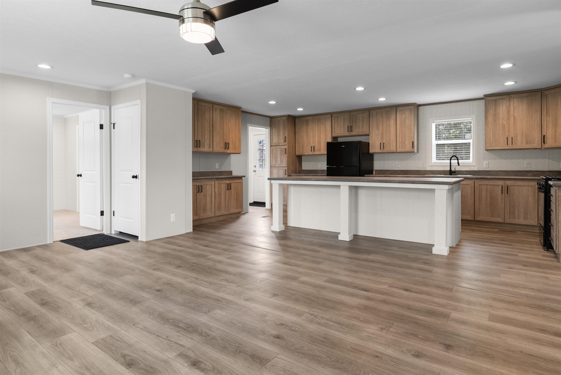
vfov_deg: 62.0
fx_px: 312
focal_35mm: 20
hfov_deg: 84.0
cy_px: 188
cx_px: 280
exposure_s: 1/6
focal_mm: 20
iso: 100
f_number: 7.1
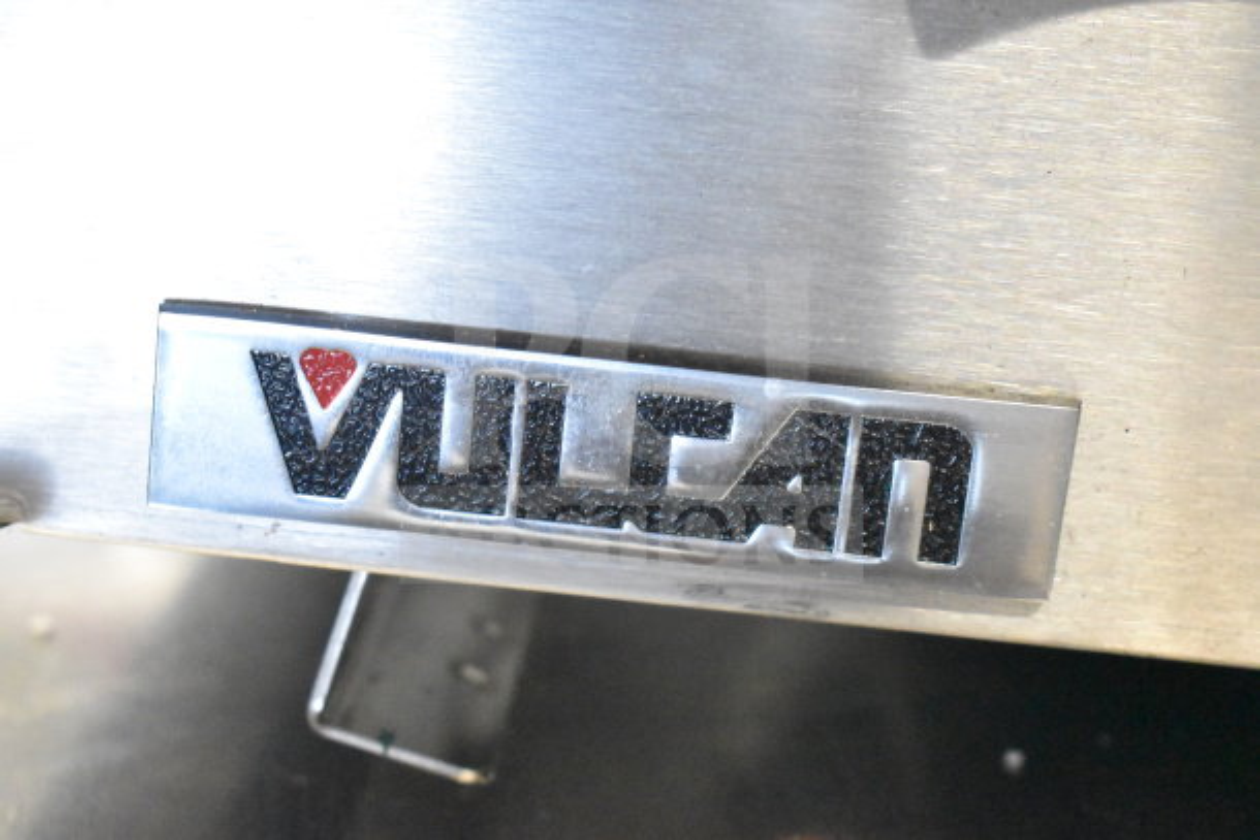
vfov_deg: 18.9
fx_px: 2520
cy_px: 420
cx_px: 630
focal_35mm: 72
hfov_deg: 28.1
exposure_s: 1/80
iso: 14400
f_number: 5.3
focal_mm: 48
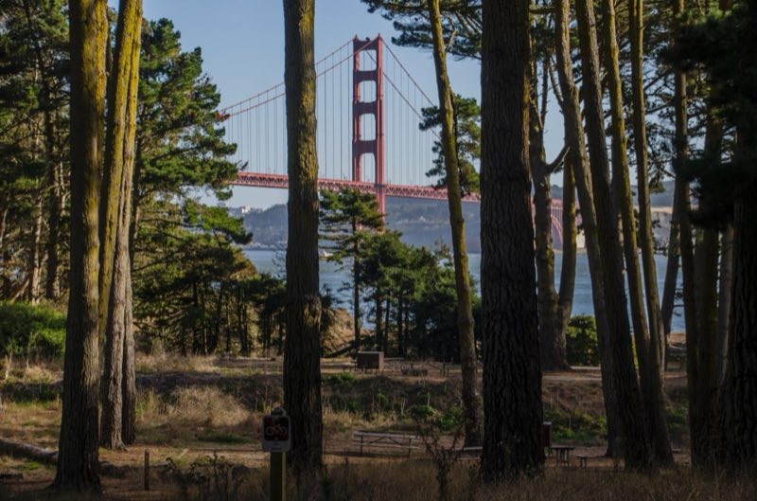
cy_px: 250
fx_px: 1888
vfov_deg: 15.1
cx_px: 378
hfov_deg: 22.7
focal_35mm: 90
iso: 100
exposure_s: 1/400
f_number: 5.3
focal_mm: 60
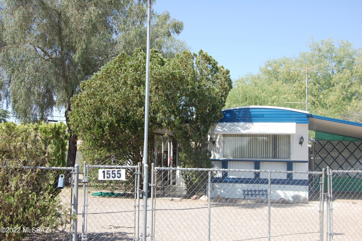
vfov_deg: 28.9
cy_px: 120
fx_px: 467
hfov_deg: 42.4
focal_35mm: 46
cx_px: 181
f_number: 8
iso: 200
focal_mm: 31
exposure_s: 1/250
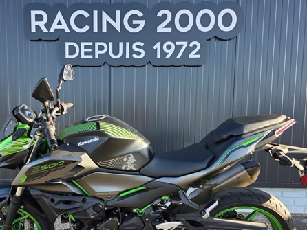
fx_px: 293
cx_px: 120
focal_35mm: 33
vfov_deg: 42.3
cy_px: 157
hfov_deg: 54.8
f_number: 1.7
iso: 50
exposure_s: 1/359
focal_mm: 6.3
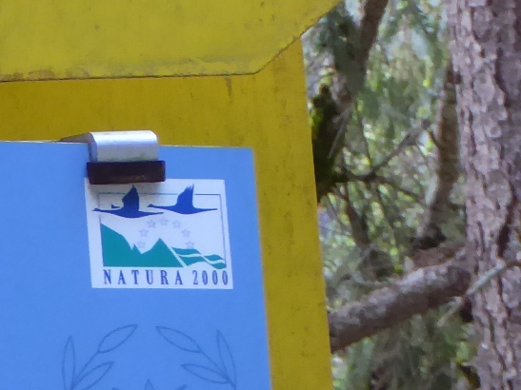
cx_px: -443
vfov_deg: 4.0
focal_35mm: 370
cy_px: -309
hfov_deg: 5.3
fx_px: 5568
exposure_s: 1/60
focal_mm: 13.2
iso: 320
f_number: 4.6
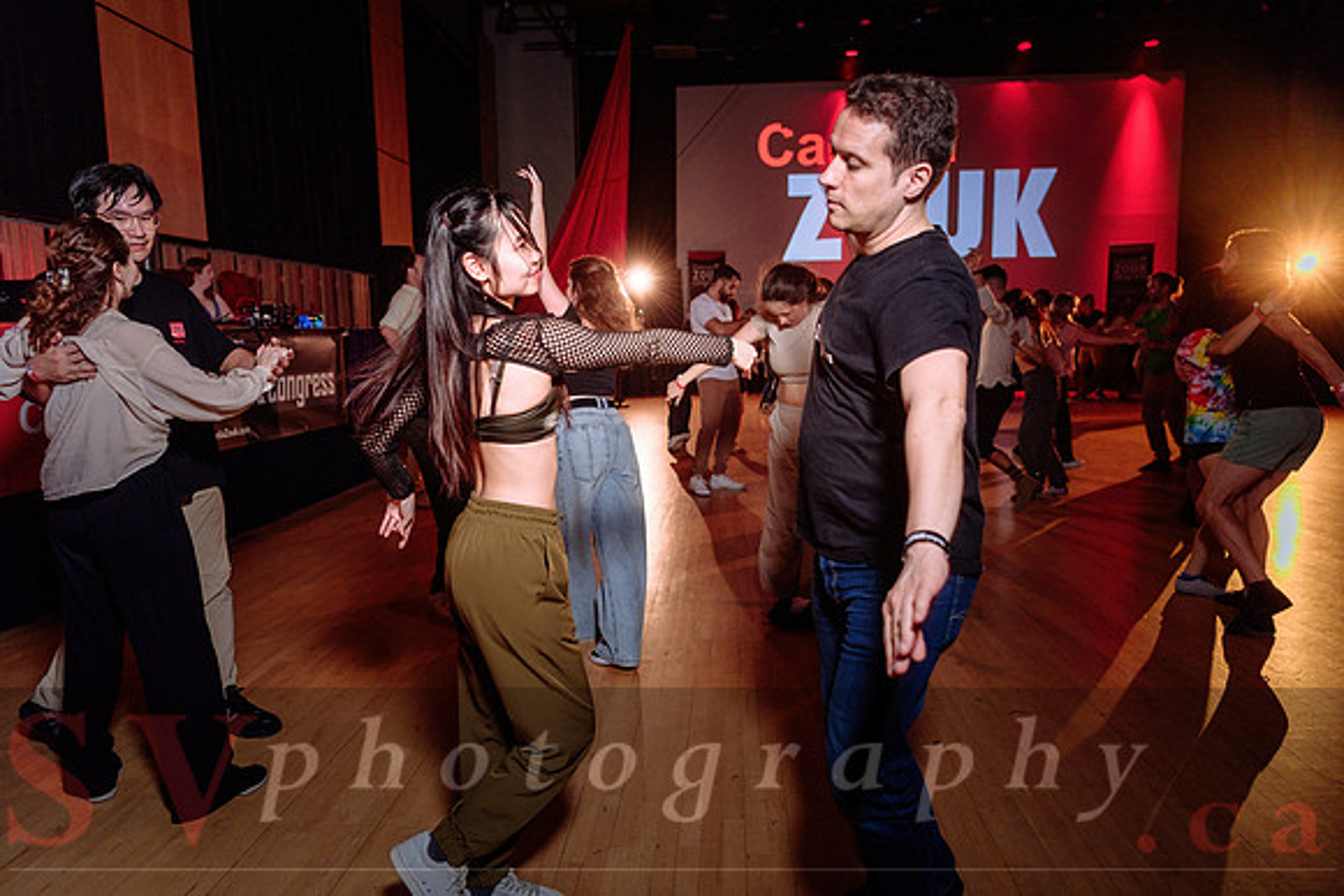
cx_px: 672
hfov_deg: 73.7
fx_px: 896
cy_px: 448
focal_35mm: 24
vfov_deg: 53.2
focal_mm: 24
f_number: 2.8
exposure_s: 1/60
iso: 800
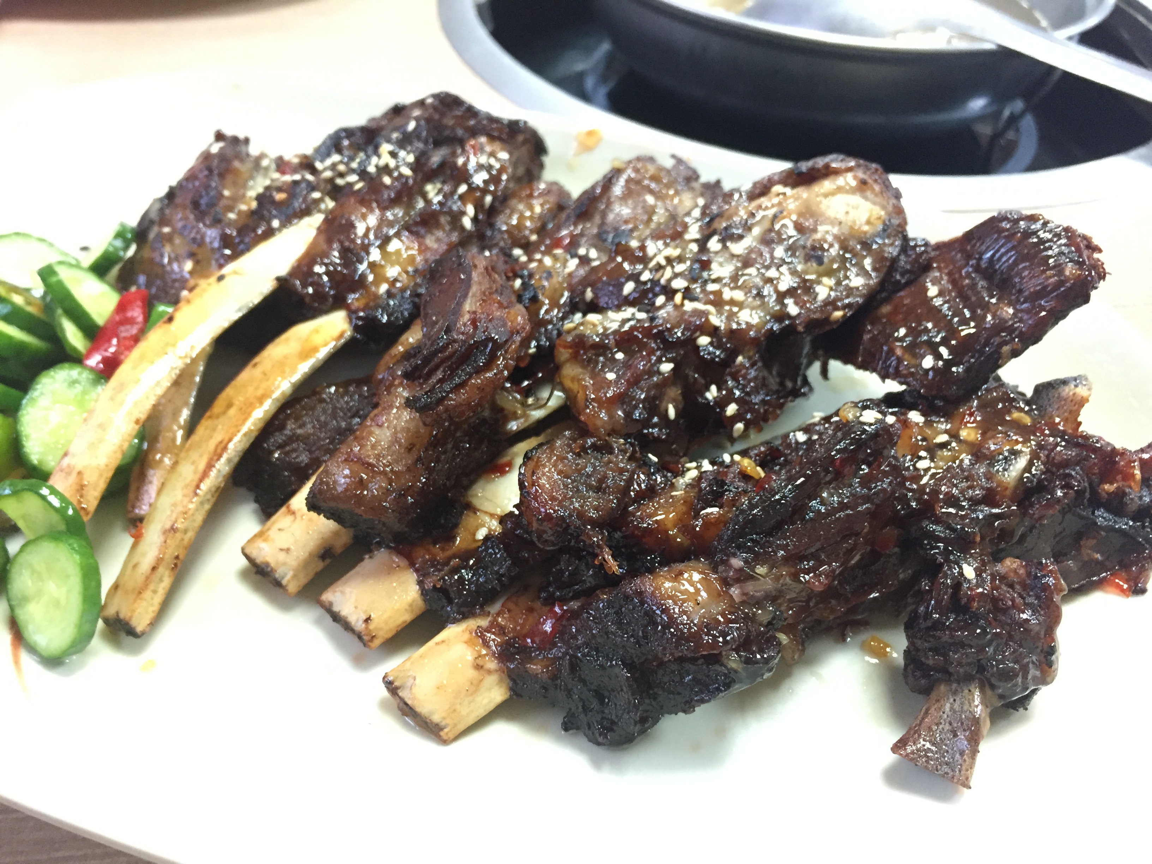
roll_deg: -4.9
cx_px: 576
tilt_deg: -43.7
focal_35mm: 29
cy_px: 432
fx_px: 965
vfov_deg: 48.2
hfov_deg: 61.7
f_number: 2.2
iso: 250
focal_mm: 4.15
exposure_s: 1/30
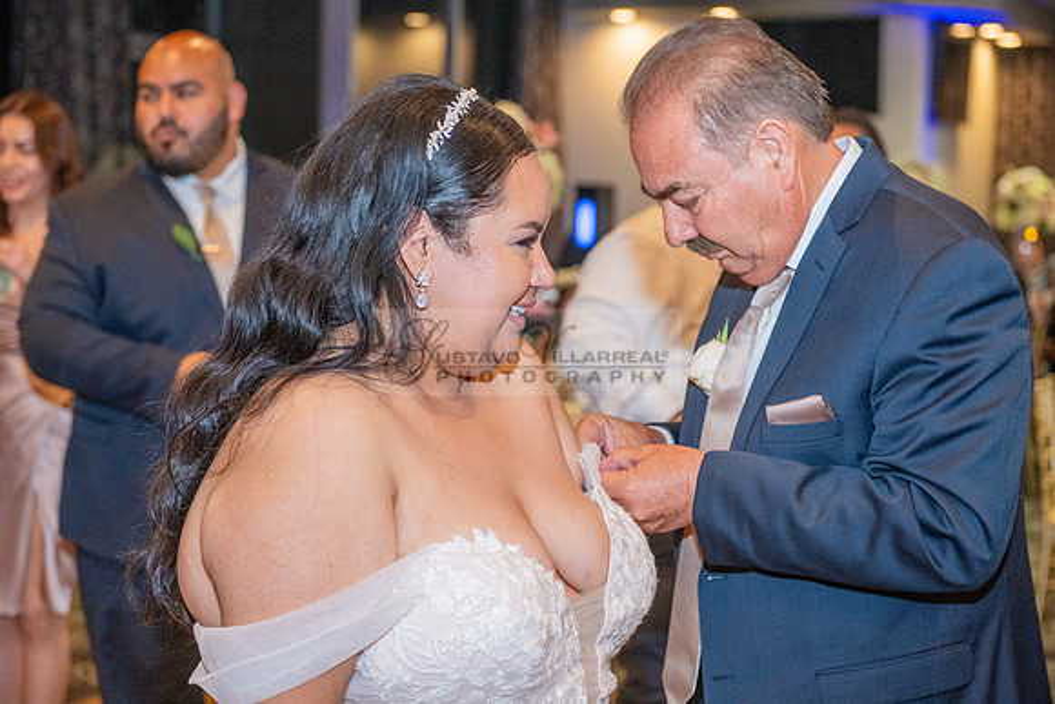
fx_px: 2052
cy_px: 352
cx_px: 528
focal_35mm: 70
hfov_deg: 28.8
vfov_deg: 19.5
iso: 2000
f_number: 4.5
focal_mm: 70
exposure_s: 1/200
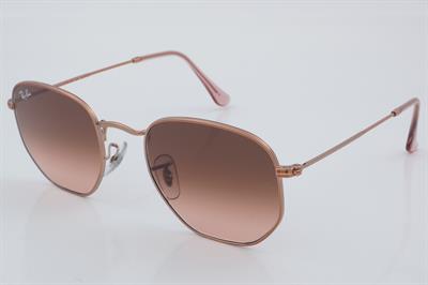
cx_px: 214
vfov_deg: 18.2
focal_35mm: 75
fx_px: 891
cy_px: 142
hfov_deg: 27.0
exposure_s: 1/4
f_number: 32
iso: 100
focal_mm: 50
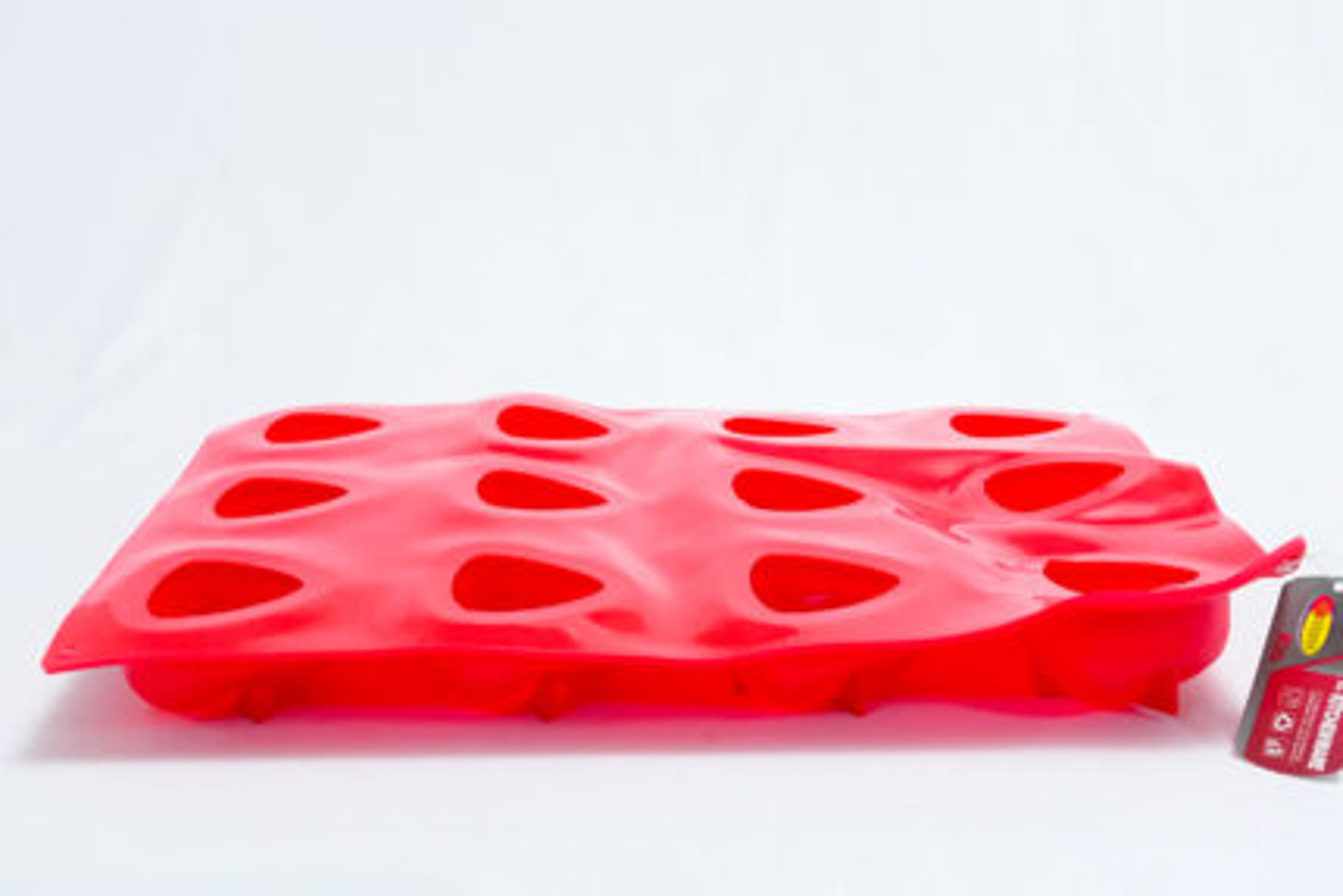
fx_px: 1828
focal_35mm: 49
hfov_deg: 40.3
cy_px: 448
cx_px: 672
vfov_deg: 27.5
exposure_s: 1/125
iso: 3200
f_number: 10
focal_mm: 33
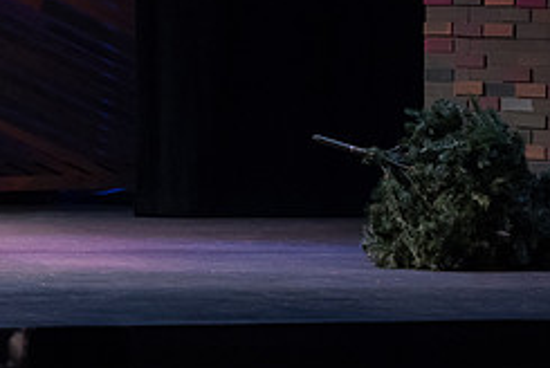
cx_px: 40
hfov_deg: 7.9
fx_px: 3977
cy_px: -10
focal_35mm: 260
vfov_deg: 5.3
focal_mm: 110
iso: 5000
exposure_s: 1/400
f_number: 4
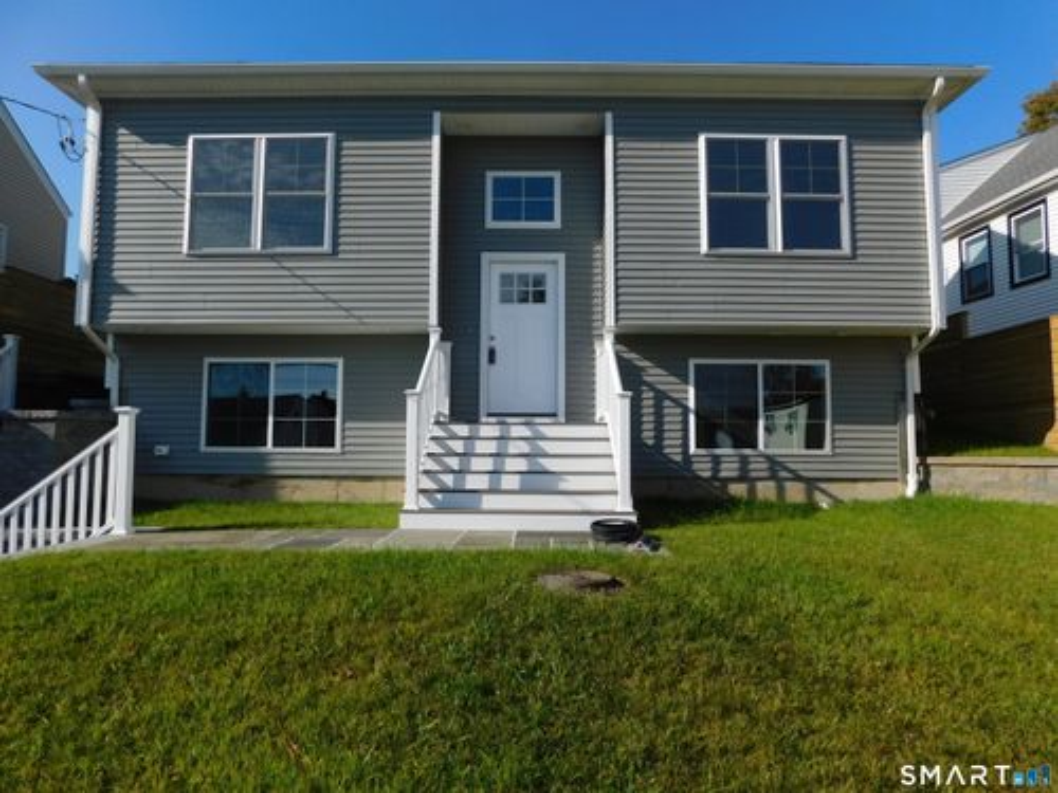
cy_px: 396
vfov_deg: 58.9
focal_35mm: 23
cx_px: 529
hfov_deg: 73.9
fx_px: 703
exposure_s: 1/640
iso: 125
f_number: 6
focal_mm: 4
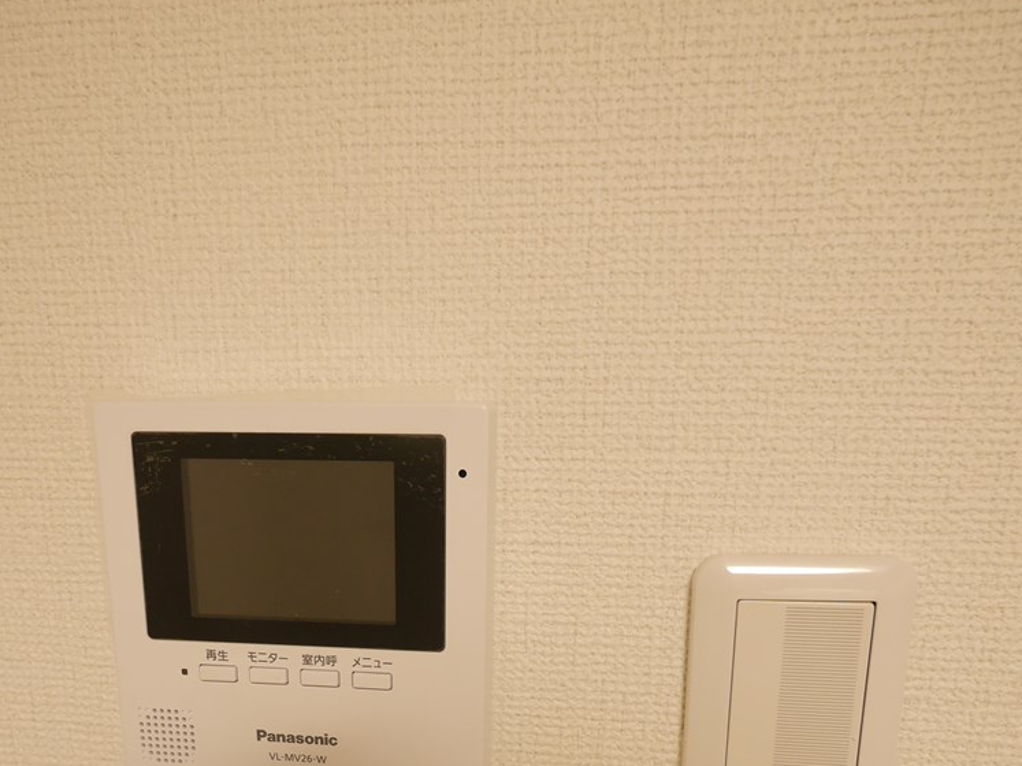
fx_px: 708
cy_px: 621
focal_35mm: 24
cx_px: 460
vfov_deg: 52.8
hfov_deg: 71.4
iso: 500
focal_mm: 7
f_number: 4
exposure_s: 1/60
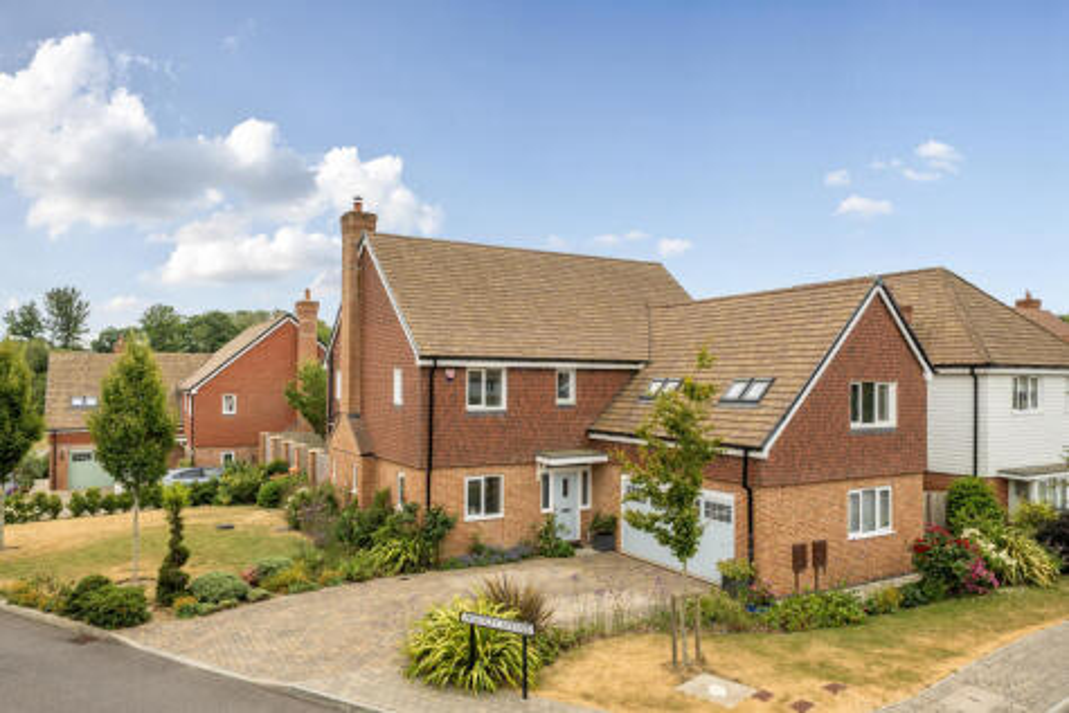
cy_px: 356
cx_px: 534
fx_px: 713
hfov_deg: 73.7
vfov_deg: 53.2
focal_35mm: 24
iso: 400
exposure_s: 1/250
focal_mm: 16
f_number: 8
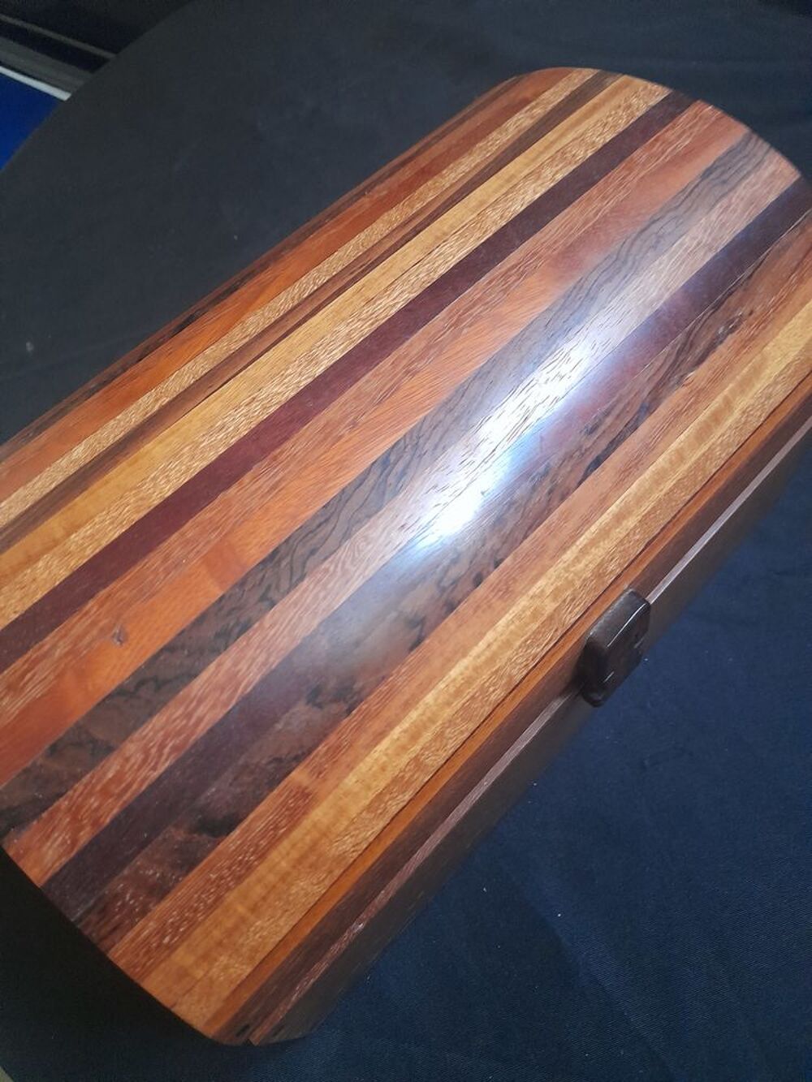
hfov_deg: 54.9
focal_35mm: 25
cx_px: 406
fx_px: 782
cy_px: 541
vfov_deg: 69.4
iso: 500
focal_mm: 4.6
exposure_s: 1/25
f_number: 2
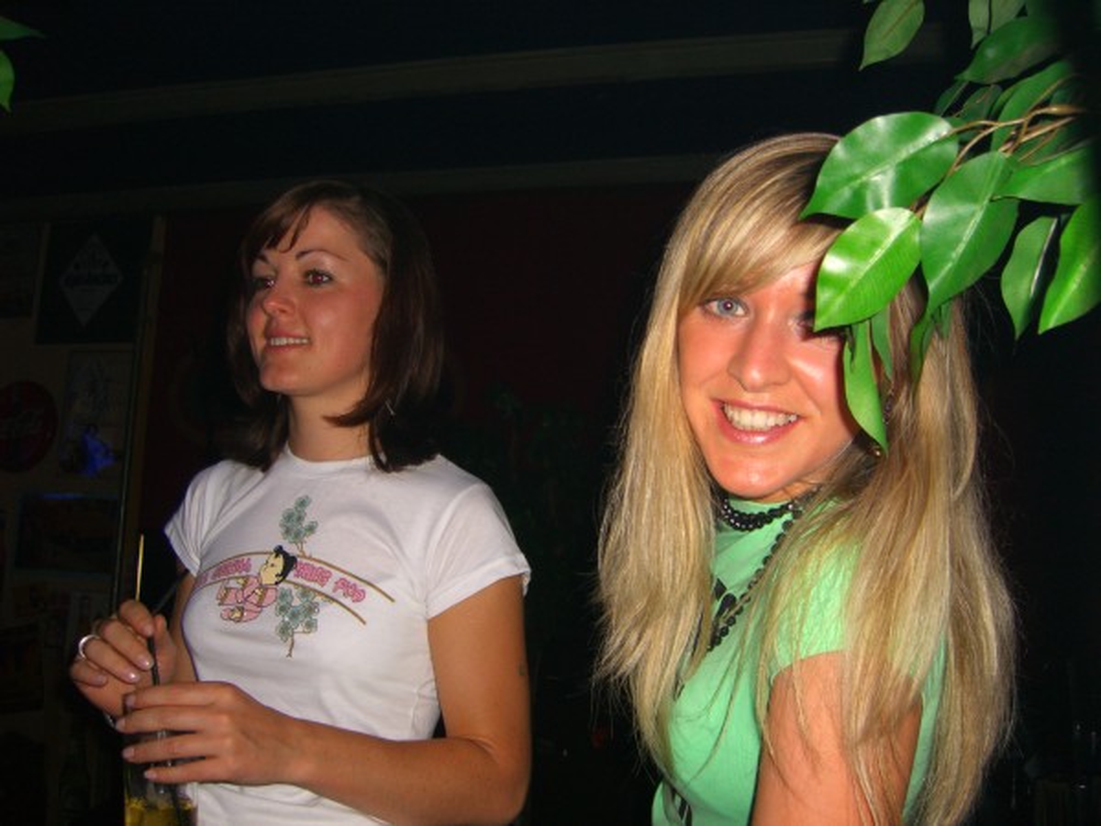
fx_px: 1209
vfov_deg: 37.7
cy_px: 413
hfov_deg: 49.0
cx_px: 550
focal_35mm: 38
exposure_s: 1/60
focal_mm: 7.9
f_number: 2.8
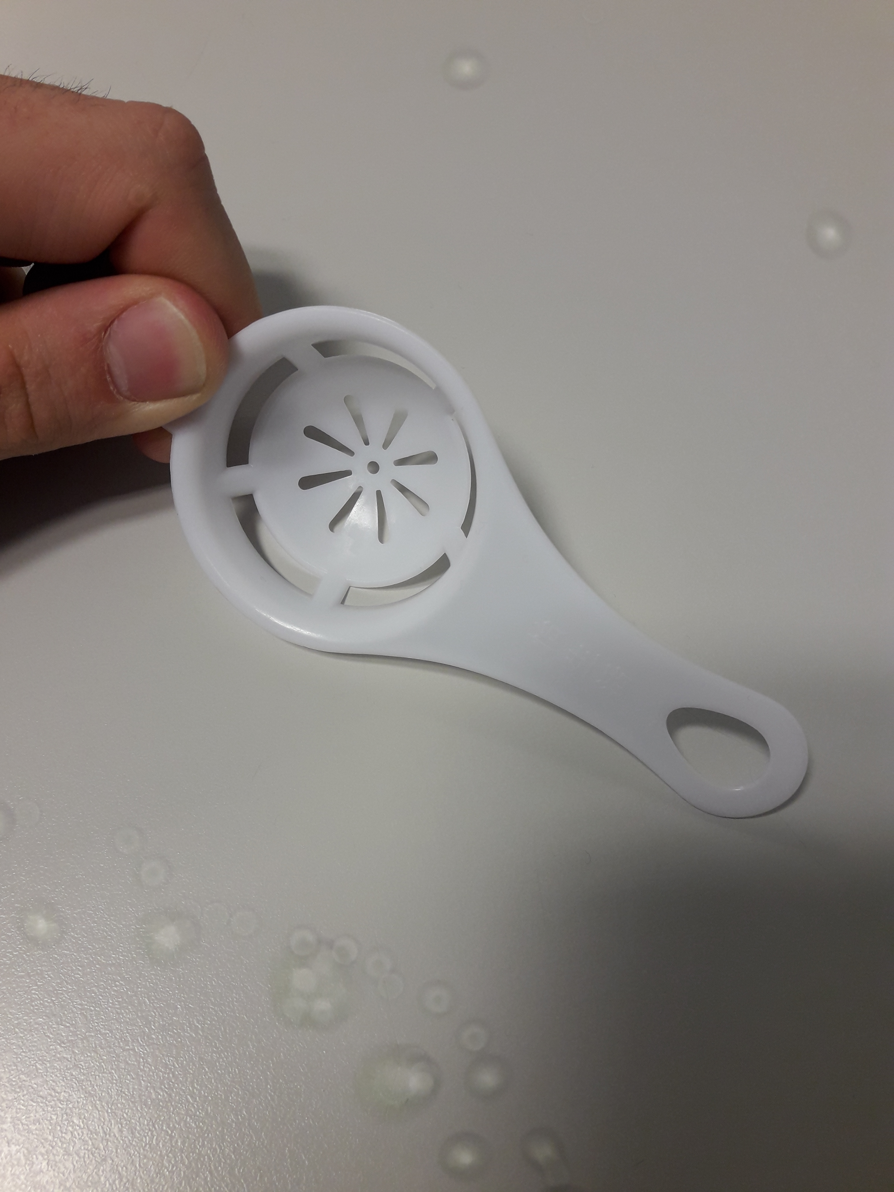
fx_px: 964
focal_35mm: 28
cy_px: 596
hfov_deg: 49.7
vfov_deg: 63.4
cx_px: 447
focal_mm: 3.7
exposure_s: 1/50
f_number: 1.9
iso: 64
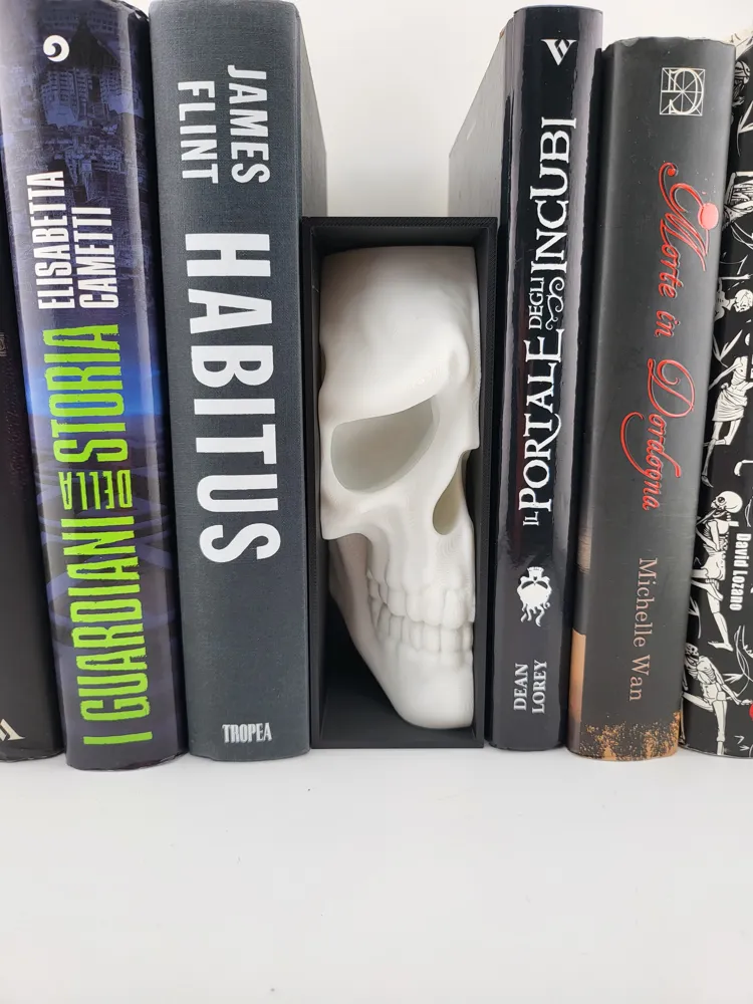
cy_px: 502
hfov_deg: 56.8
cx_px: 376
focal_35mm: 24
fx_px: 696
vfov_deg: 71.6
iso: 40
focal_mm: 5
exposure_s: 1/280
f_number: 1.8
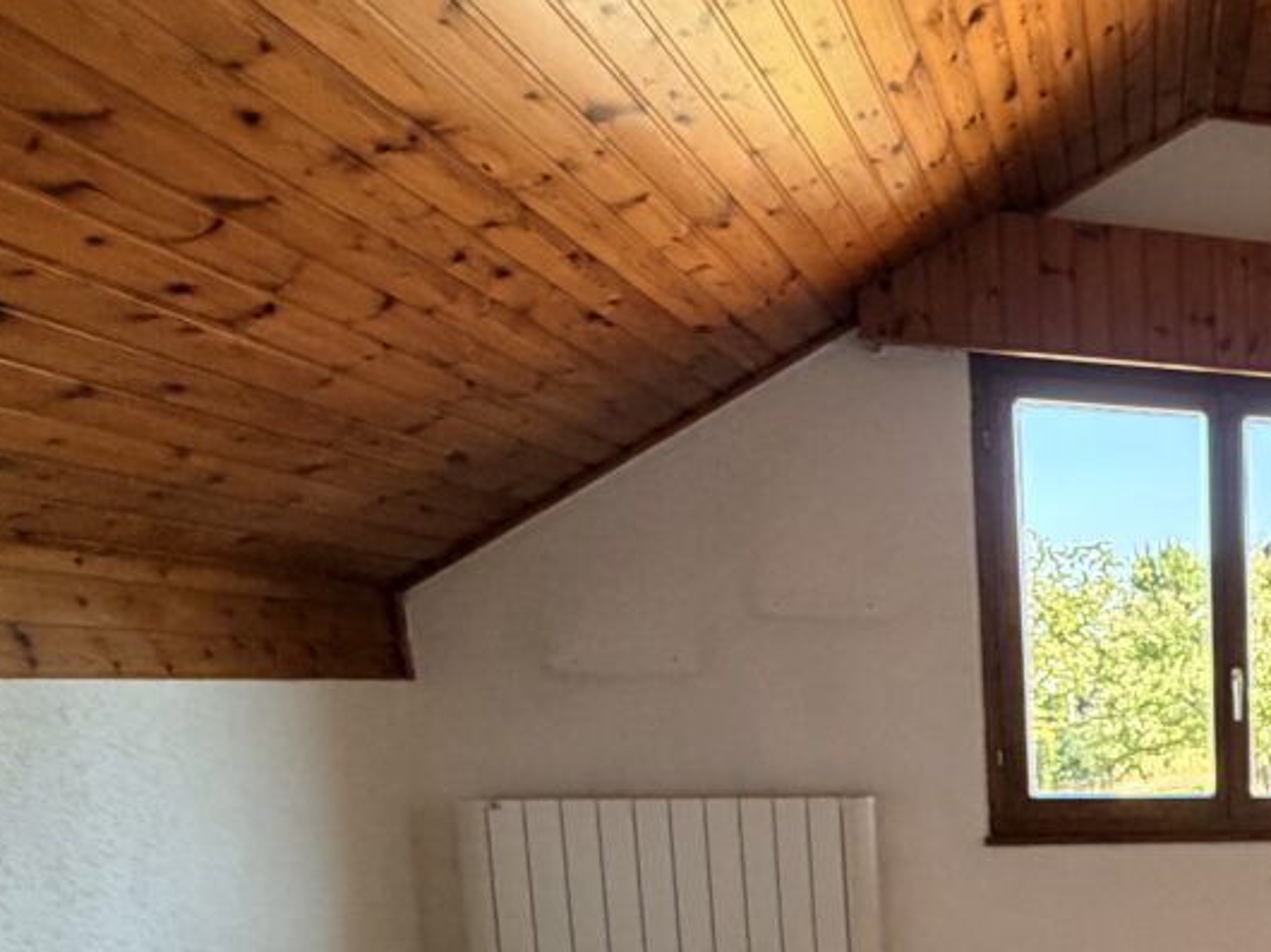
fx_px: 1358
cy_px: 873
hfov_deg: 36.0
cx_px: 1604
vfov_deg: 36.1
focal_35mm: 37
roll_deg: -0.1
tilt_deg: -8.4
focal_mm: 2.22
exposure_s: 1/50
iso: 200
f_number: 2.2
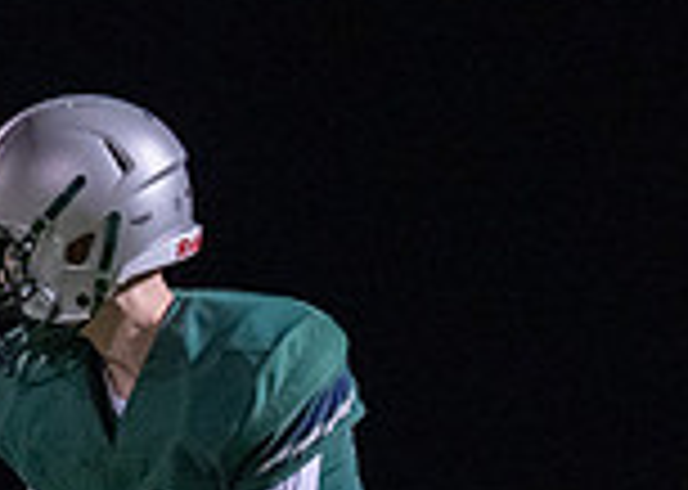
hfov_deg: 4.3
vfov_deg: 3.0
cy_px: 531
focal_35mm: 472
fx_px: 9215
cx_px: 205
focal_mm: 79
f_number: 2.8
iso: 2000
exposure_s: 1/1000
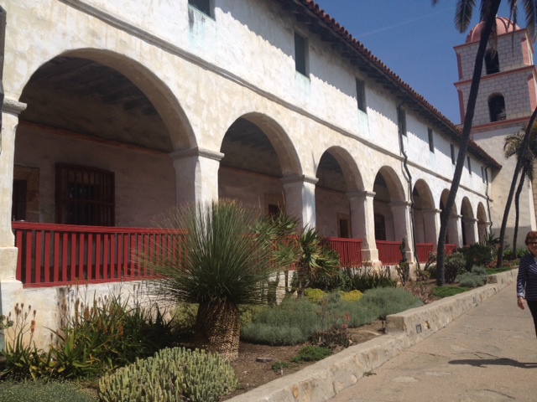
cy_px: 201
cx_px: 268
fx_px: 543
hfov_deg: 52.6
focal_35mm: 35
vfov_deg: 40.7
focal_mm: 4.28
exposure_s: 1/3247
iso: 50
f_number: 2.4
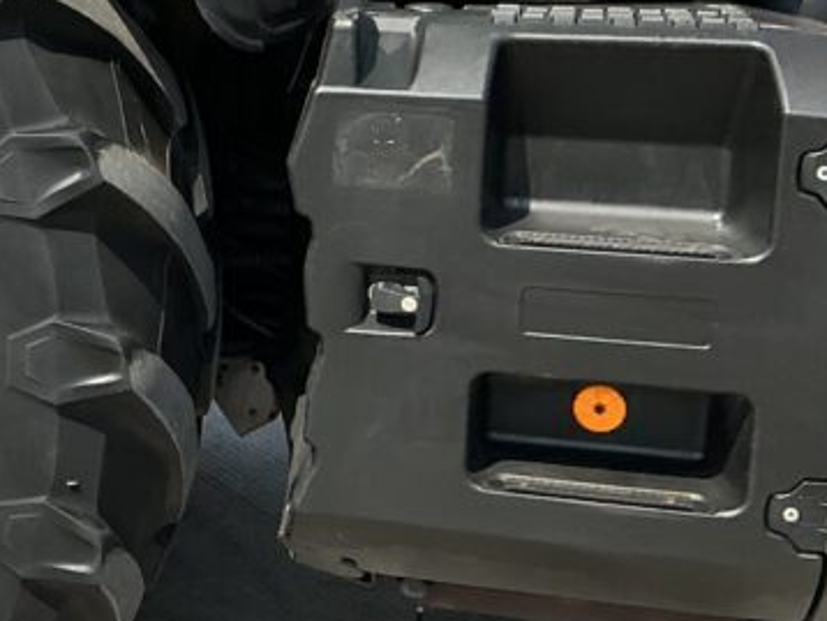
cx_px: -261
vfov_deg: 18.4
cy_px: 175
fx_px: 1913
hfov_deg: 21.9
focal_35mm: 80
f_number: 1.8
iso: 25
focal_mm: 3
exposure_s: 1/1377
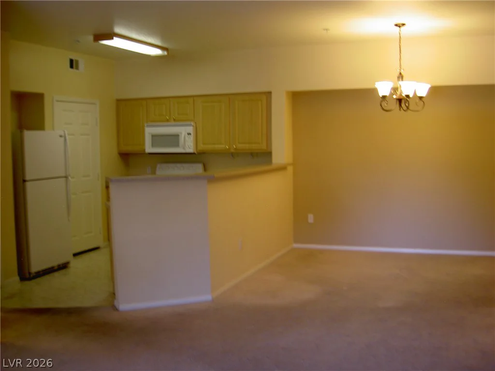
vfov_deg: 36.8
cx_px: 248
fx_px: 558
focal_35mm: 39
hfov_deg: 47.9
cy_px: 186
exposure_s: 1/10
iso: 100
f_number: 2.8
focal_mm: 8
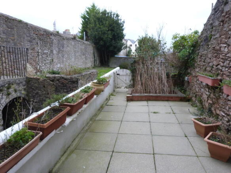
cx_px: 116
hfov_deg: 69.4
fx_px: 167
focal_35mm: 25
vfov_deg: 54.9
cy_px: 86
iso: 160
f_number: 2.8
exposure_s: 1/60
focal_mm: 4.5
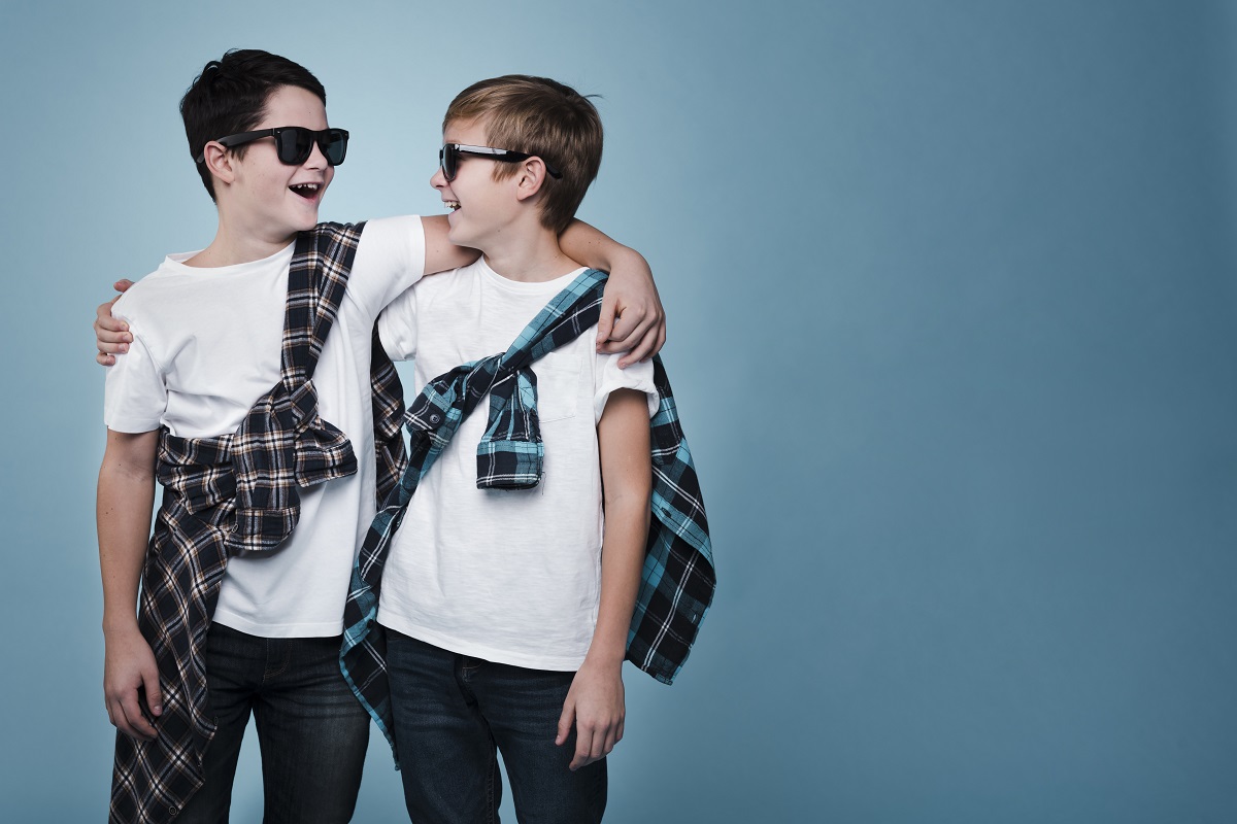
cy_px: 412
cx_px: 618
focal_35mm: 92
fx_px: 3161
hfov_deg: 22.1
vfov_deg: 14.9
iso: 320
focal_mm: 92
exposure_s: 1/160
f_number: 8
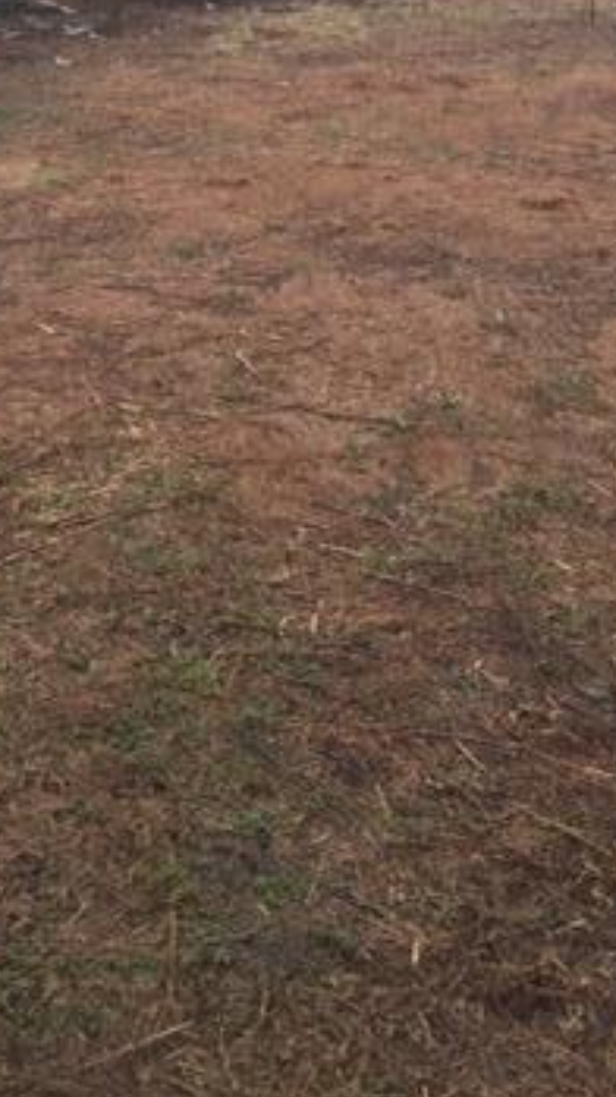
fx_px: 1686
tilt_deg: -8.3
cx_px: 107
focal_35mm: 58
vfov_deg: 34.5
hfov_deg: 20.4
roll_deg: +1.1
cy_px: 157
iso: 32
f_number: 2.2
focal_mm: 4.15
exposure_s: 1/120
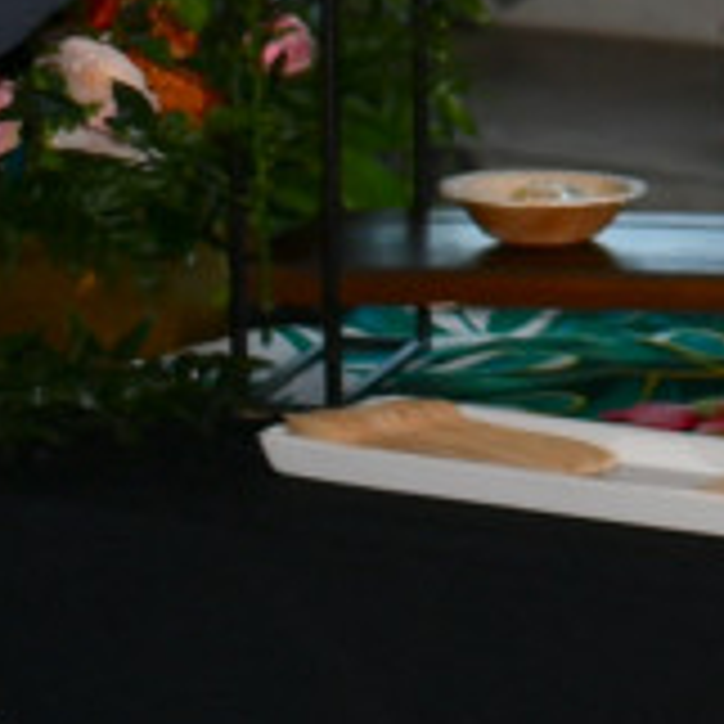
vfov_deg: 6.6
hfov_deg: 6.3
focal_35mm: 259
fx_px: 6129
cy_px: -693
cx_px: 2001
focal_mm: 23
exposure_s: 1/160
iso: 100
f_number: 3.8
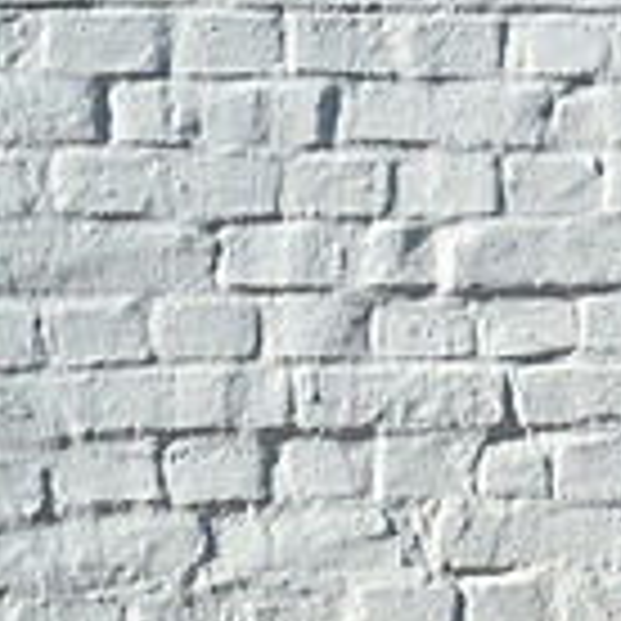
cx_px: 1300
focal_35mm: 258
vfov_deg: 6.8
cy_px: 38
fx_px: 5236
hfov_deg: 6.6
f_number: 5.6
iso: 400
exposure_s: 1/1600
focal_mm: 72
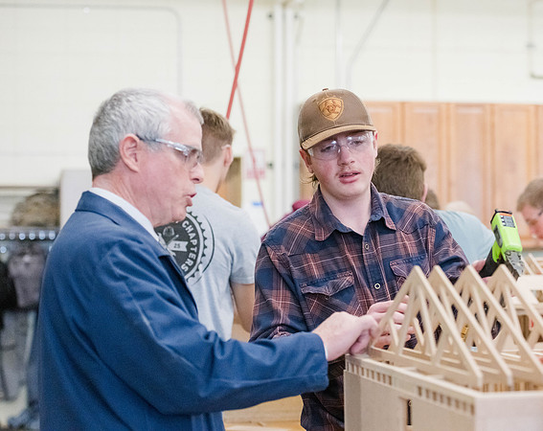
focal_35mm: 82
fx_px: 1316
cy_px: 206
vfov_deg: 18.6
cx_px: 282
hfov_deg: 23.3
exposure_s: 1/1600
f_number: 2.8
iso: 6400
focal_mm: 70
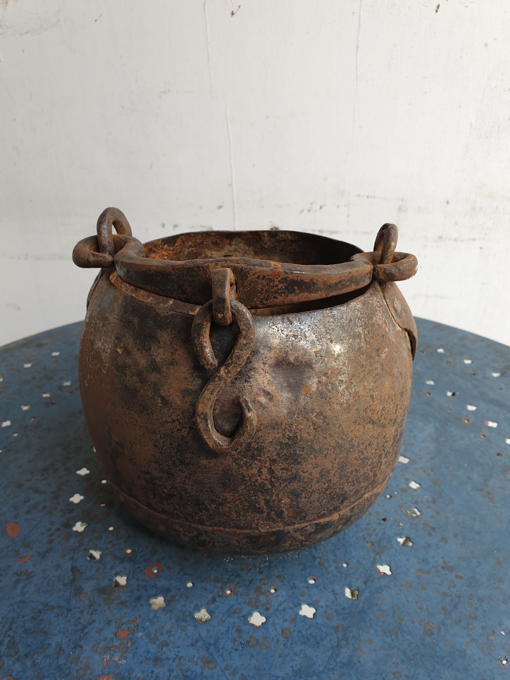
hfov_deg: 53.1
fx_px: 511
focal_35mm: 26
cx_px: 255
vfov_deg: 67.3
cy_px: 340
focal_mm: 4.3
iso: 50
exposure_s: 1/50
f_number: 2.4
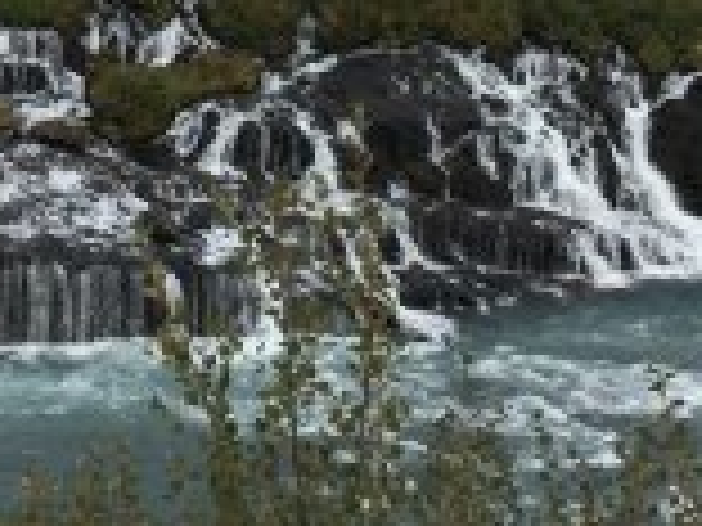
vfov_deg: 18.2
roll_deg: -5.6
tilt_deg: -4.8
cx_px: 356
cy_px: -56
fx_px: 1582
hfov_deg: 25.0
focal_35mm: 78
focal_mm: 4.15
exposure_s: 1/916
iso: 25
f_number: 2.2
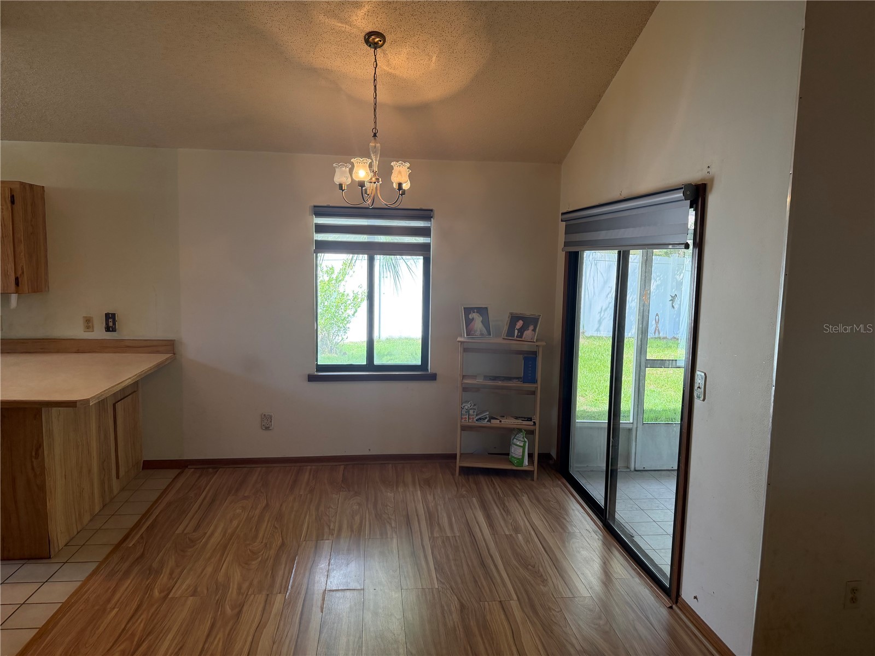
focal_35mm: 24
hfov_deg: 71.6
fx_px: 607
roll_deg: -1.3
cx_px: 438
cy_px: 328
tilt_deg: -6.2
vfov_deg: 56.8
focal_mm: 6.76
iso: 200
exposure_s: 1/173
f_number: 1.78
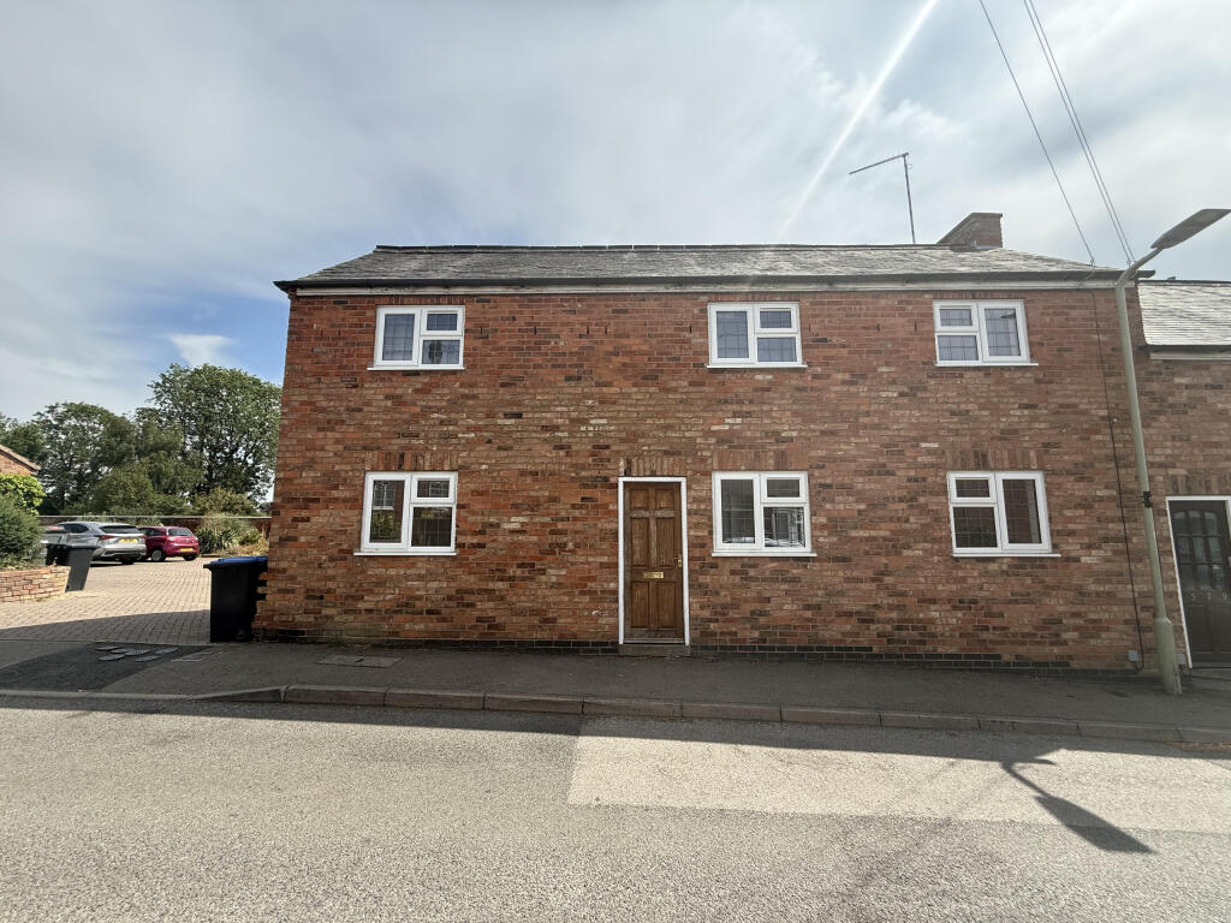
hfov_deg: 102.1
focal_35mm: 14
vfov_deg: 85.7
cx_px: 616
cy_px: 462
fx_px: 498
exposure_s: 1/1145
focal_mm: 2.22
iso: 50
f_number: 2.2
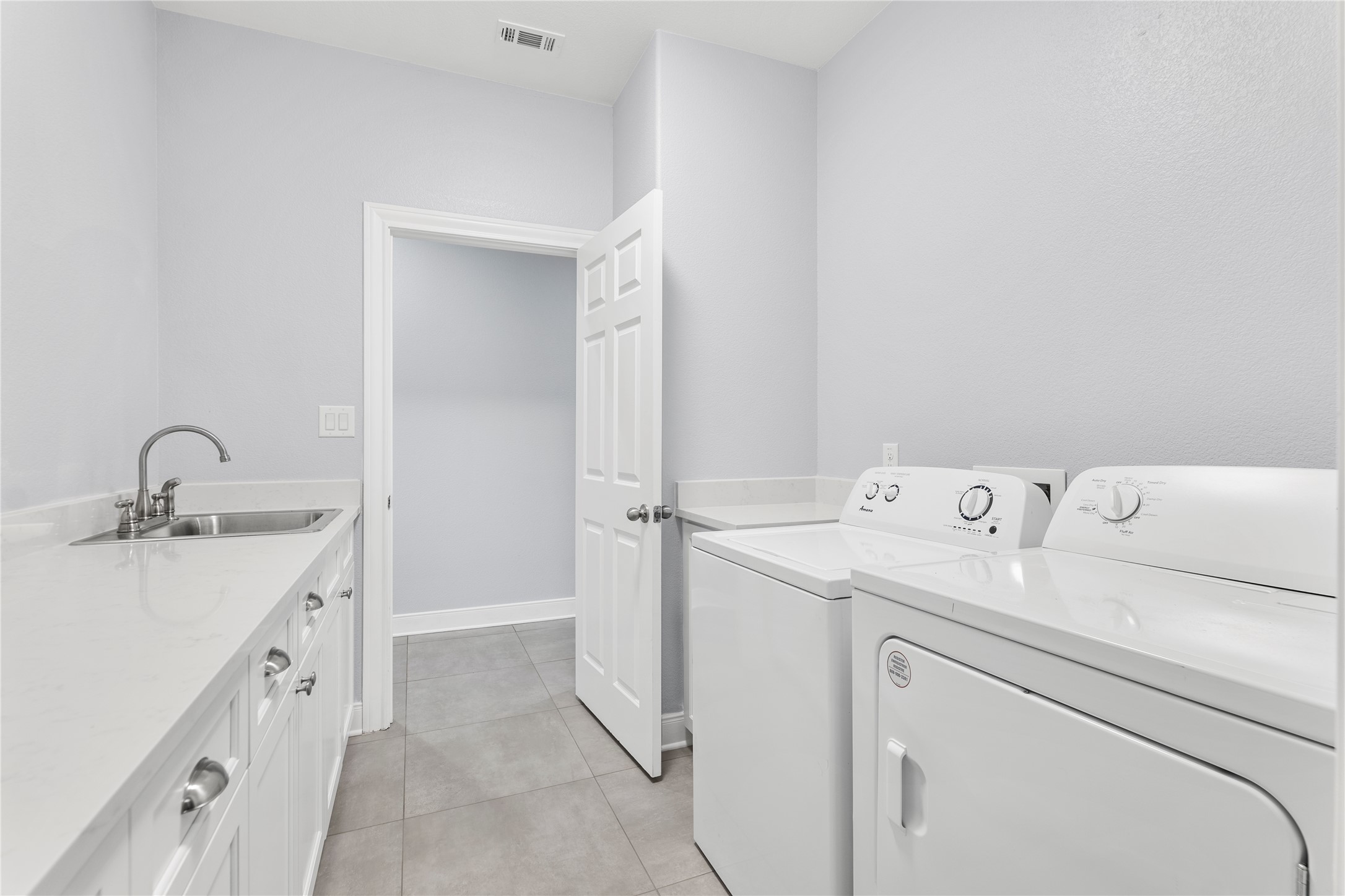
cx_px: 672
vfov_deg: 73.7
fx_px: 598
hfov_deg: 96.7
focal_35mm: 16
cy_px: 448
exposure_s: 1/4
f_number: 8
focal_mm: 16
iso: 250
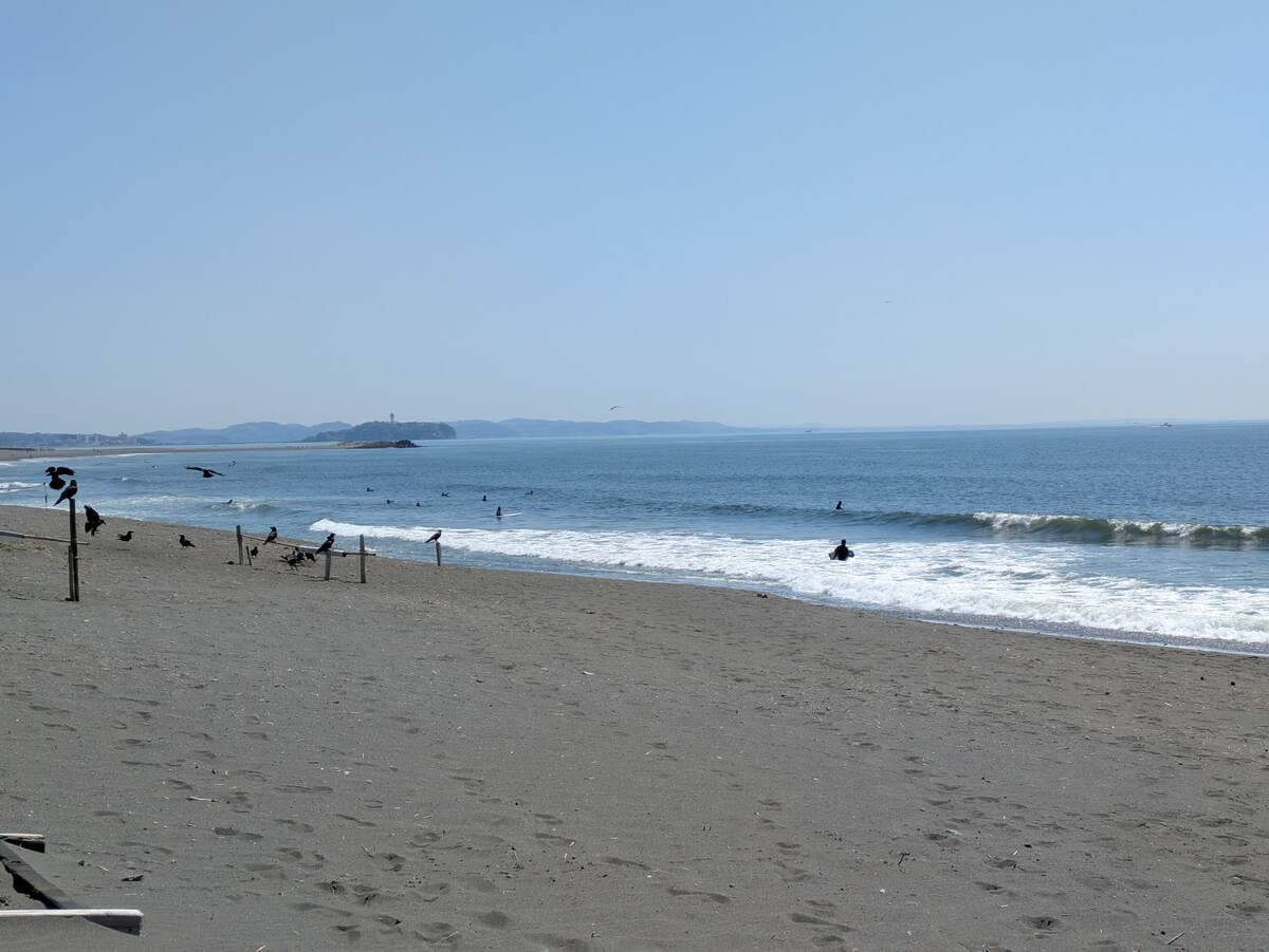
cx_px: 634
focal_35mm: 51
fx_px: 1870
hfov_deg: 37.5
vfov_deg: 28.6
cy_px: 476
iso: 48
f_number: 1.89
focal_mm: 5.43
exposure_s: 1/4115
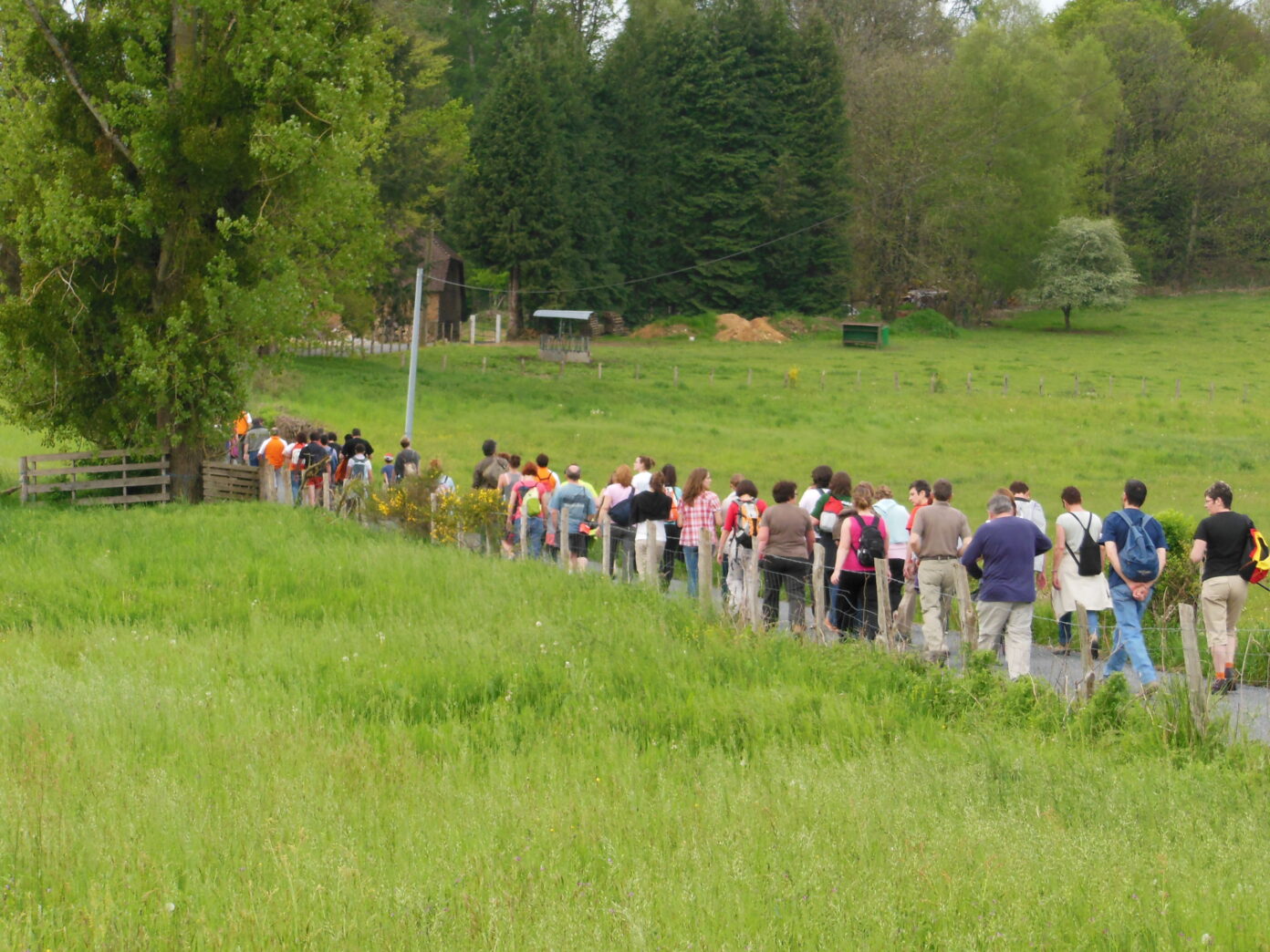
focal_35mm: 107
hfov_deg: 18.4
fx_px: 3926
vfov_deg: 13.8
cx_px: 635
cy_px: 476
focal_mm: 19.1
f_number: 5.7
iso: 320
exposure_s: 1/60
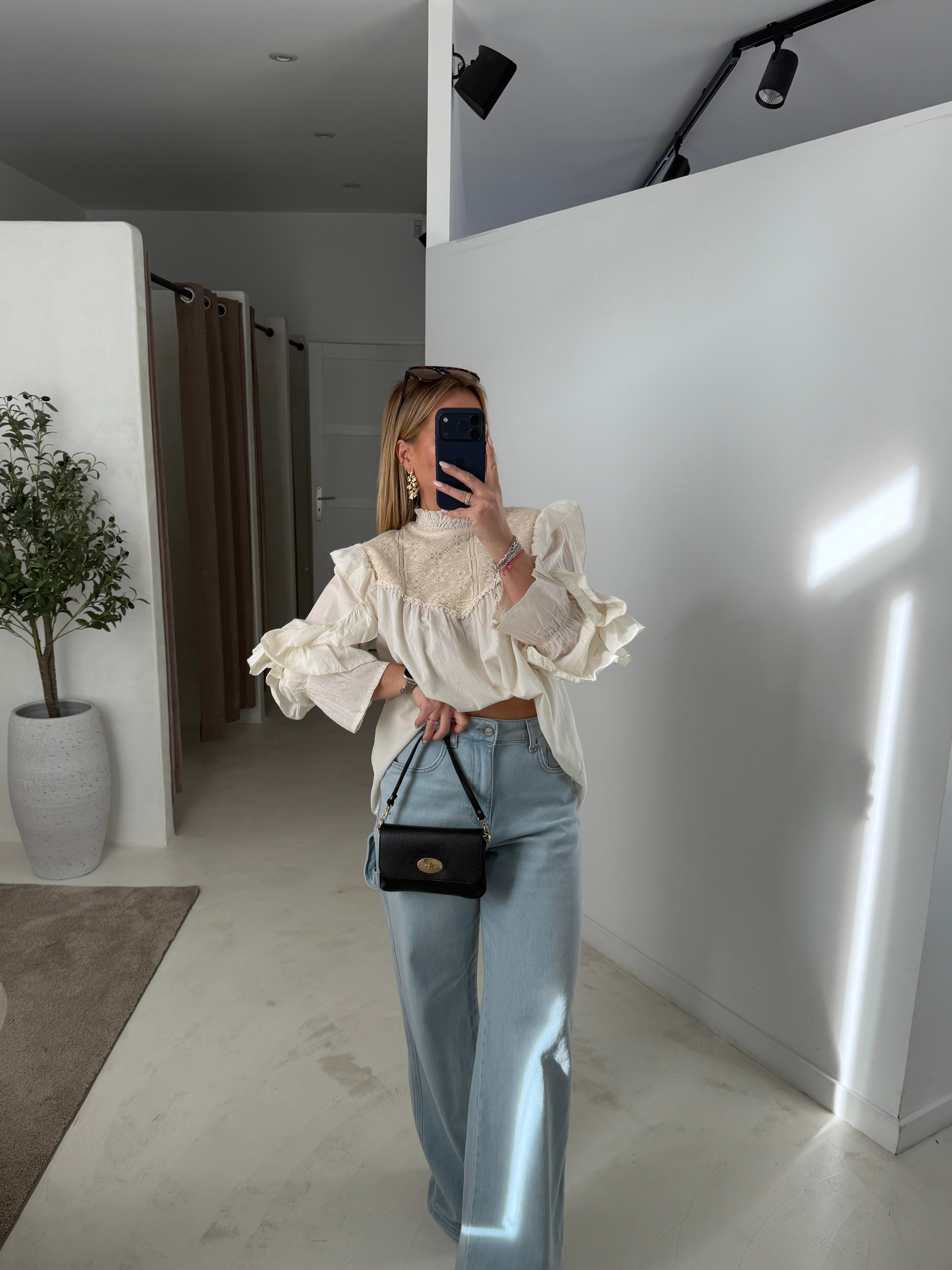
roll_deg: -0.9
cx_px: 447
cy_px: 673
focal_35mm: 27
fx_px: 990
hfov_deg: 51.3
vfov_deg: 65.3
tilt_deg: -13.5
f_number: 1.78
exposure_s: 1/269
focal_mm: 6.76
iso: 80
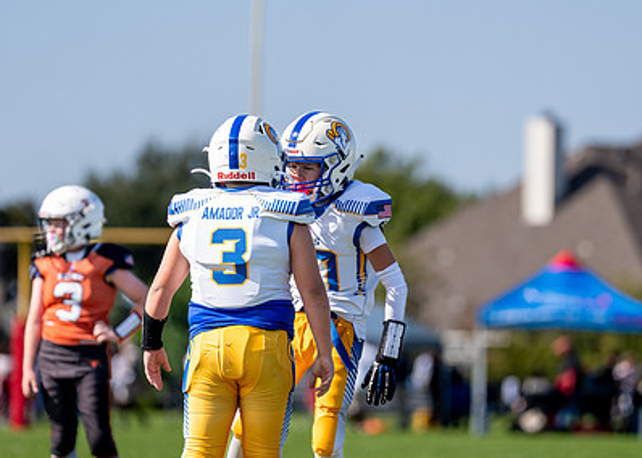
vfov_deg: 3.6
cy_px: 251
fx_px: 7200
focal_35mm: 395
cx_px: 328
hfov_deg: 5.1
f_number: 2.8
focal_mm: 200
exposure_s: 1/2500
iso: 125
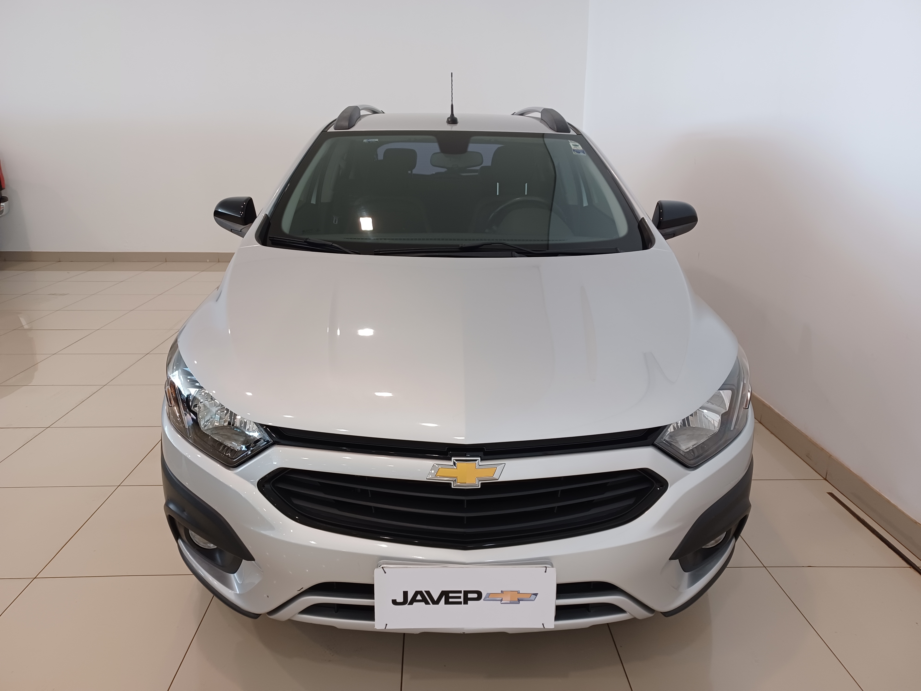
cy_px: 346
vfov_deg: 54.9
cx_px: 460
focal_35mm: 25
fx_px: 665
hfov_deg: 69.4
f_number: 1.8
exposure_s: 1/60
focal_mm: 4.6
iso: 250
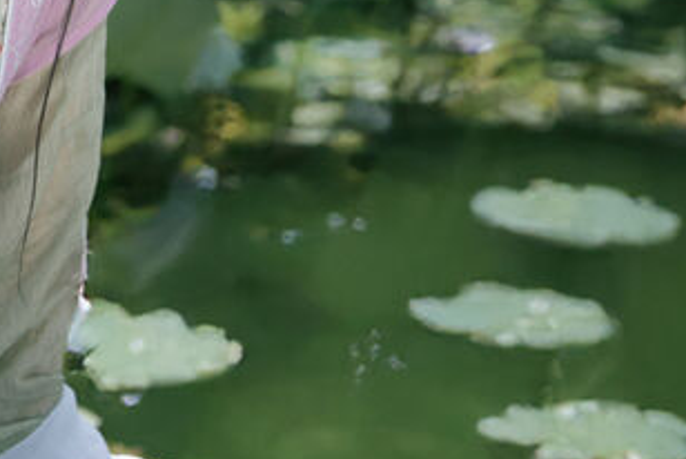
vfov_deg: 3.5
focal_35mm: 397
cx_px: -392
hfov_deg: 5.1
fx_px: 7572
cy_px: 22
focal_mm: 102
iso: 100
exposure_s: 1/1600
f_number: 2.8
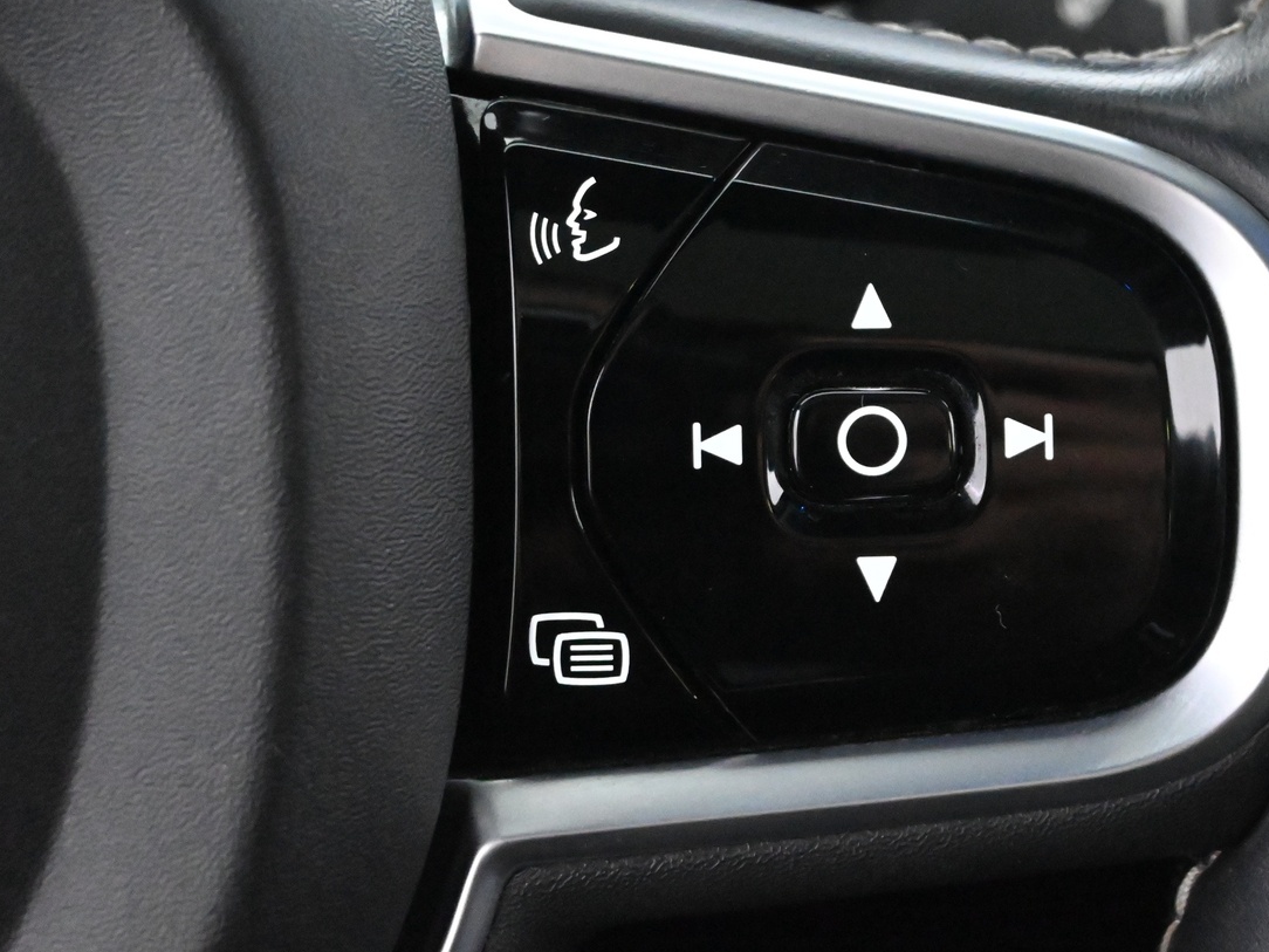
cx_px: 920
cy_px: 403
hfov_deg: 24.3
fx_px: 2922
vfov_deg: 18.5
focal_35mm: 80
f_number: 5.3
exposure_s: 1/30
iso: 12800
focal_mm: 37
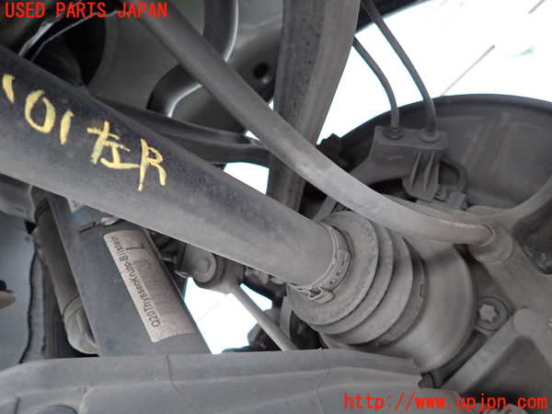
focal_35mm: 25
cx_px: 276
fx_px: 399
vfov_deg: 54.9
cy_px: 207
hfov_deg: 69.4
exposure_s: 1/30
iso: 400
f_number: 2
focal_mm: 4.5
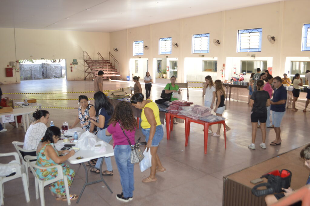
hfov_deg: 62.0
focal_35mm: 30
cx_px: 155
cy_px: 103
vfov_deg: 43.5
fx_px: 258
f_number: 4
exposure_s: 1/100
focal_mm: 20
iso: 400
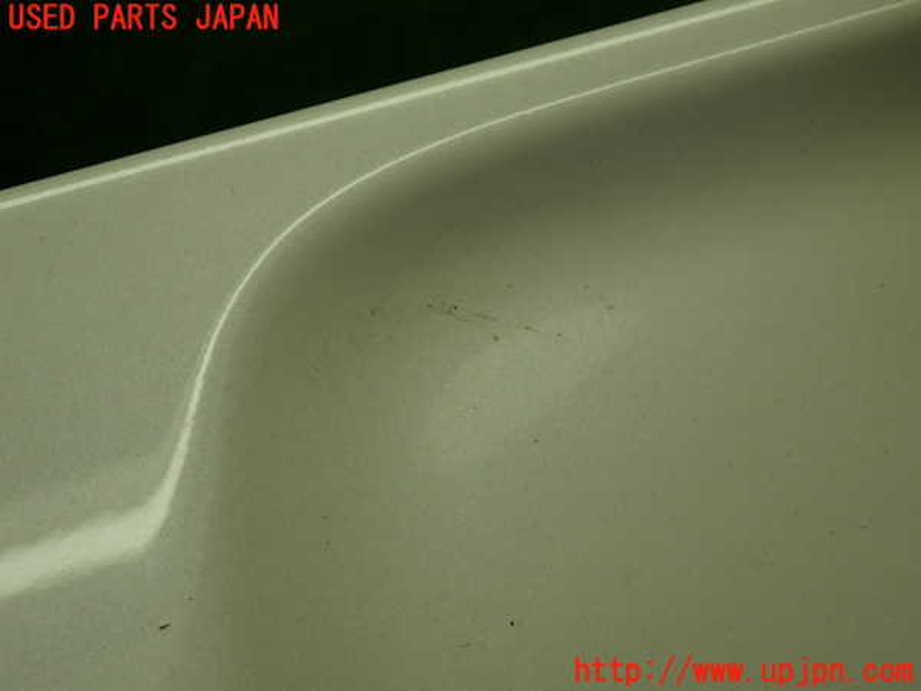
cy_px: 346
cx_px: 460
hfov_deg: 42.9
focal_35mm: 44
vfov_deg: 32.9
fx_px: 1171
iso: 100
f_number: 2.9
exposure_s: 1/125
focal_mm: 7.84
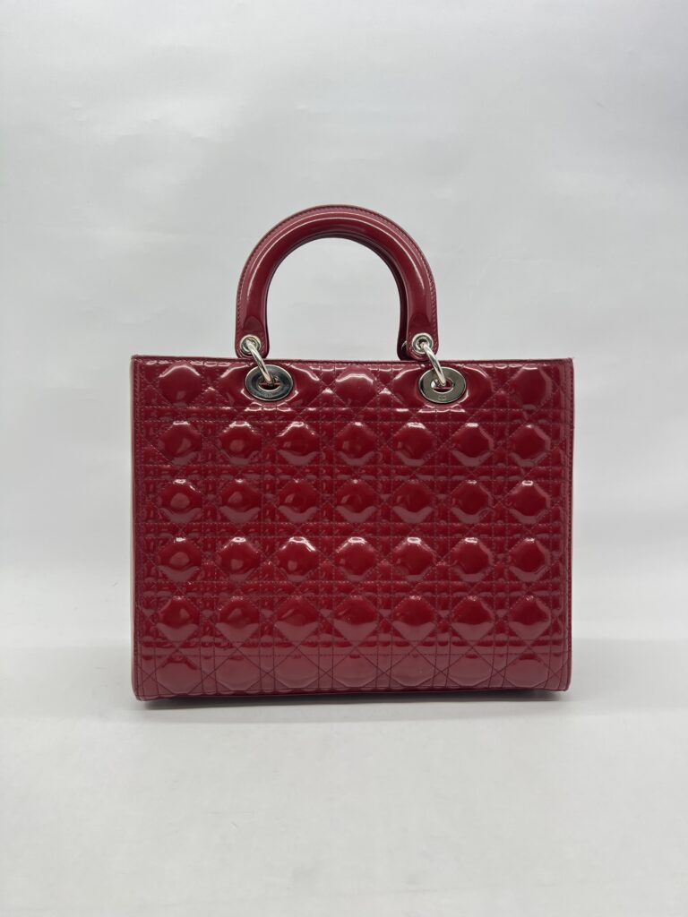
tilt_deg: -9.4
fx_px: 689
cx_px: 344
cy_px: 458
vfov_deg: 67.3
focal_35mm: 26
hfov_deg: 53.1
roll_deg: -0.9
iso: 40
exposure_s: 1/100
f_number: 1.5
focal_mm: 5.7
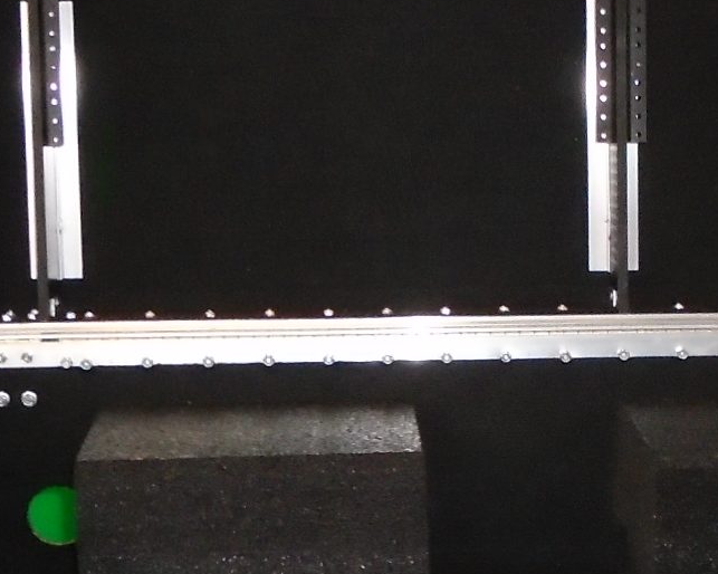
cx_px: 618
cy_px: 461
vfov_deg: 12.6
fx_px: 2592
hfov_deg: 15.6
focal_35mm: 122
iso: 400
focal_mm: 5.5
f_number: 3.5
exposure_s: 1/40
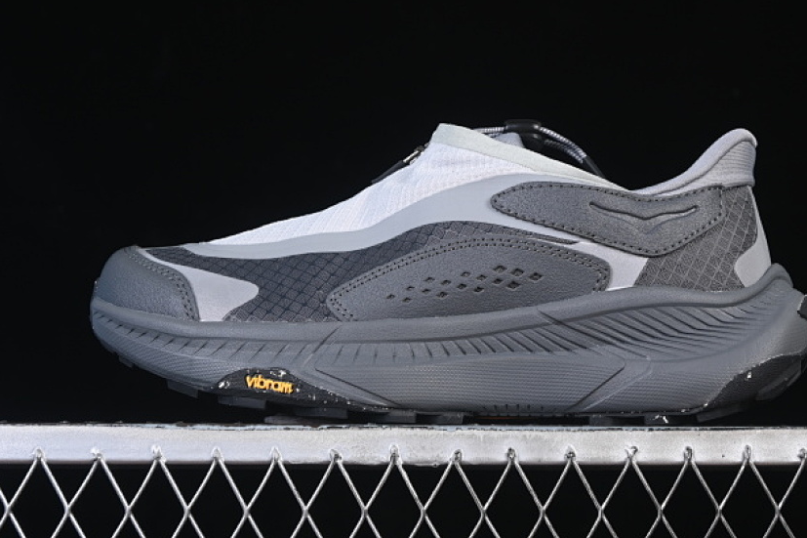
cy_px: 207
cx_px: 455
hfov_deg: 20.8
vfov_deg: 13.9
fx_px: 2196
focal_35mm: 98
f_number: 6.3
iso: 160
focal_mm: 50
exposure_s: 1/60
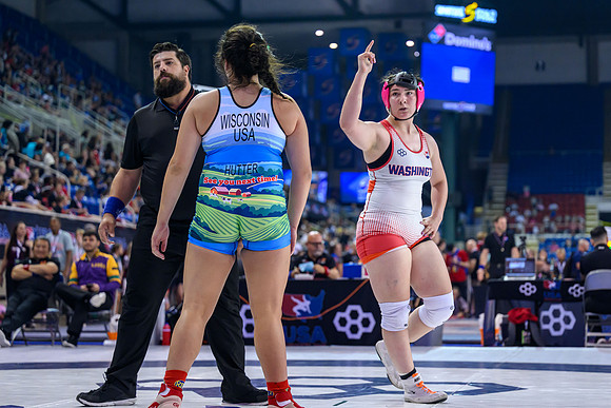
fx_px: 1351
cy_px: 182
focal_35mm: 80
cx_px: 339
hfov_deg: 25.5
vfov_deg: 17.2
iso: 3200
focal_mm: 70
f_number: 2.8
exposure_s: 1/640
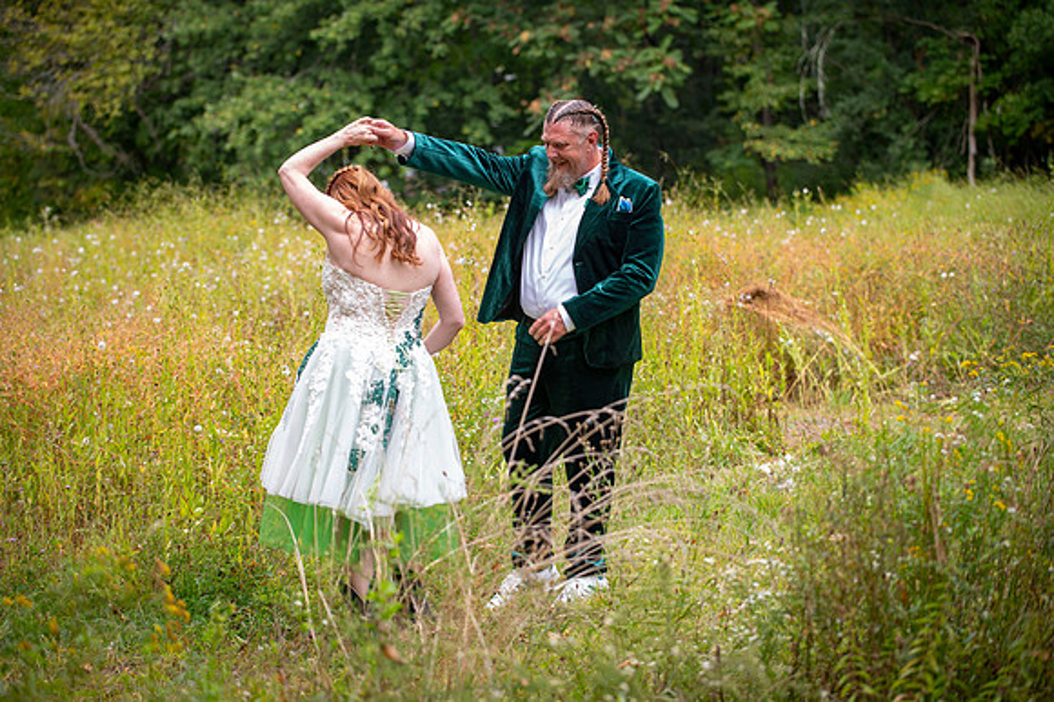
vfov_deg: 18.9
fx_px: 2106
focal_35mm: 72
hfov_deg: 28.1
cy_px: 351
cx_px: 527
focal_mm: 70
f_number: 2.8
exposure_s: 1/125
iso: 50
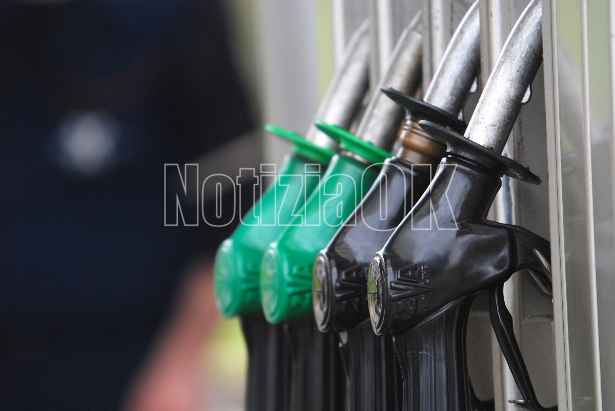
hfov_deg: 5.1
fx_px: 6926
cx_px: 308
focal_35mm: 405
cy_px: 206
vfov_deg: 3.4
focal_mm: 270
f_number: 6.3
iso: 400
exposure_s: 1/200
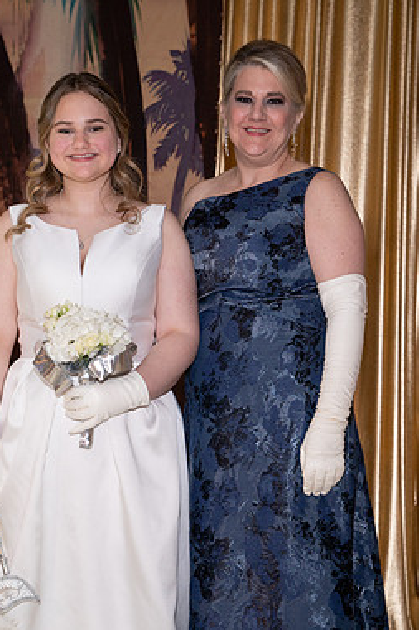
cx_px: 172
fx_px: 1450
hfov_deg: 16.4
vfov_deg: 24.5
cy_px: 356
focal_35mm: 83
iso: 800
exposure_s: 1/160
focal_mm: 70
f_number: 5.6
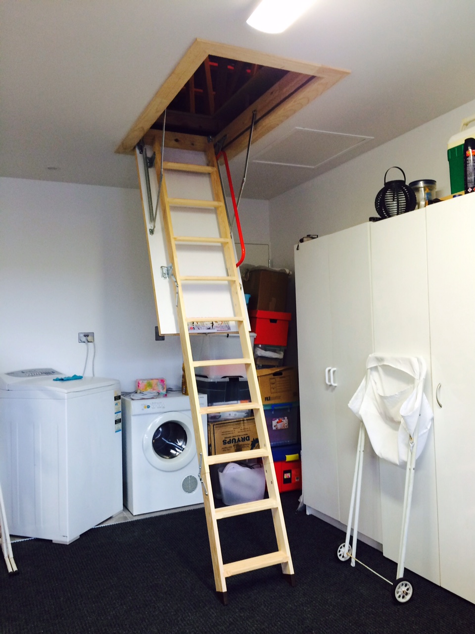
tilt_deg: +0.0
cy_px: 317
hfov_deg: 48.2
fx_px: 531
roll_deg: +2.4
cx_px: 238
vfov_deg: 61.7
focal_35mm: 29
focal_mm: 4.15
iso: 100
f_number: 2.2
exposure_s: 1/30
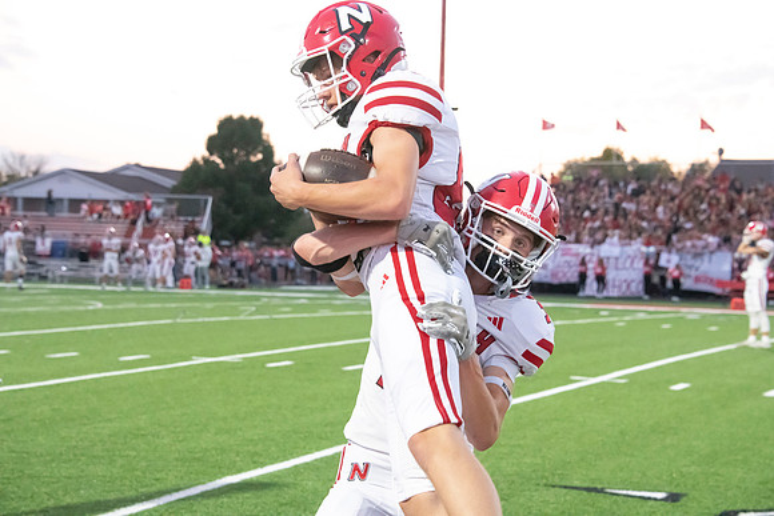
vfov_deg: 15.2
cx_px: 387
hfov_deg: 22.6
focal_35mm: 90
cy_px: 258
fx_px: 1935
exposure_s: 1/400
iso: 10000
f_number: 7.1
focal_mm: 90
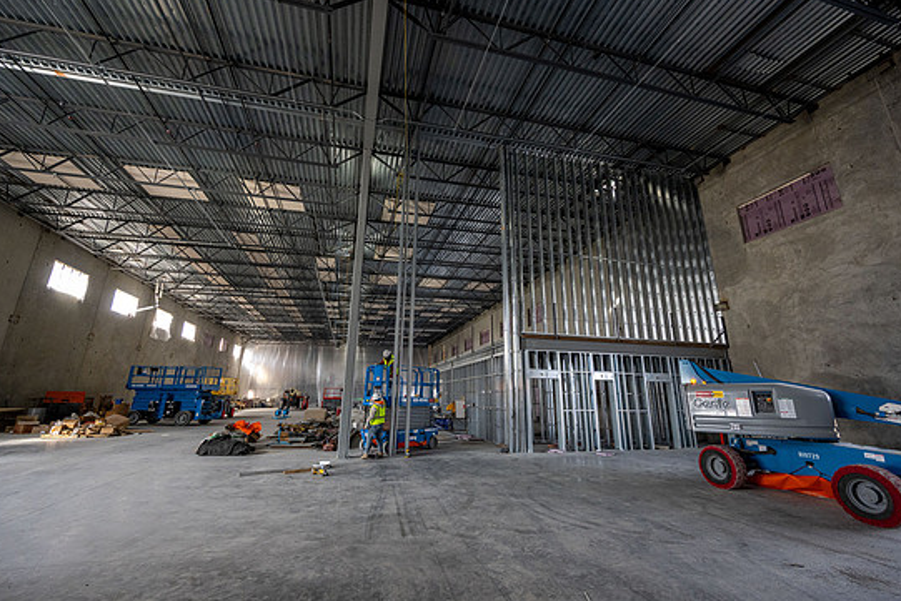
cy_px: 286
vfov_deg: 77.3
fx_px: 375
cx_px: 458
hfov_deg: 100.4
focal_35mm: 15
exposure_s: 1/200
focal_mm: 14
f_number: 5
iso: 1600
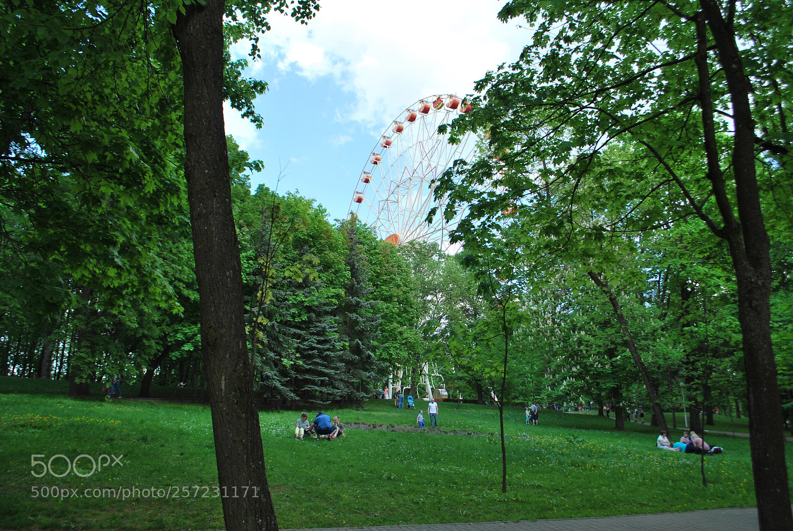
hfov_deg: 67.3
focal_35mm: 27
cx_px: 396
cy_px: 266
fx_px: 595
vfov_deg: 48.0
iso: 100
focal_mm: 18
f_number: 5.6
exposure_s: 1/160
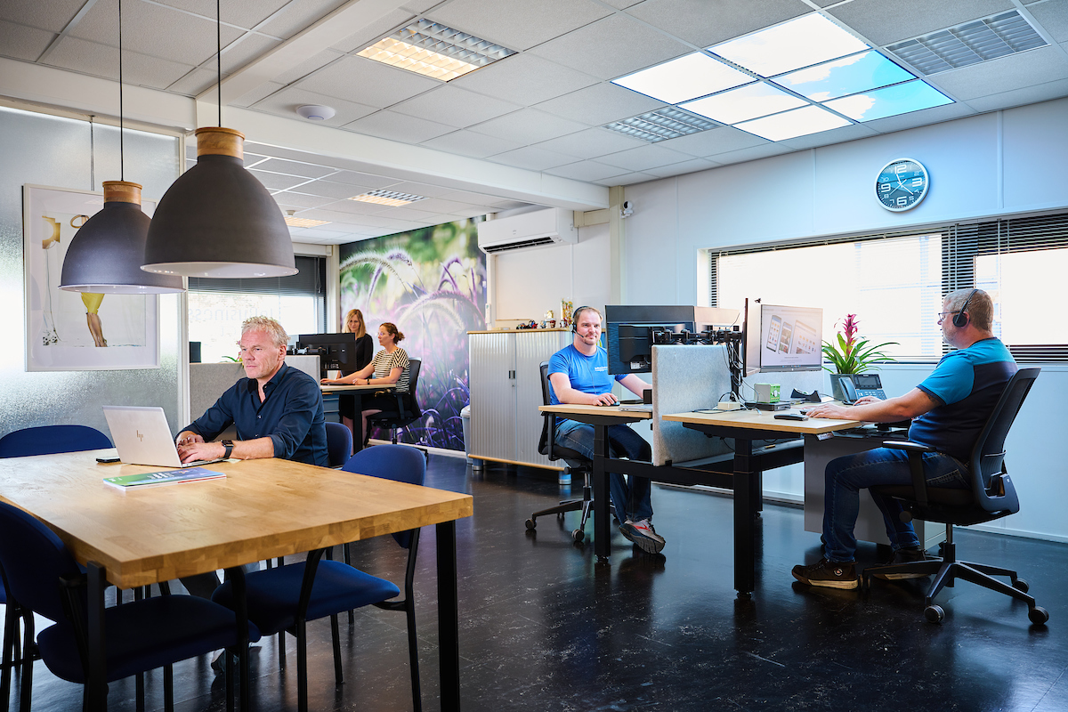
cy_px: 356
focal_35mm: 26
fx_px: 786
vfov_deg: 48.7
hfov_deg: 68.4
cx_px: 534
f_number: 2.8
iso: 200
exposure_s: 1/40
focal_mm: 26.5
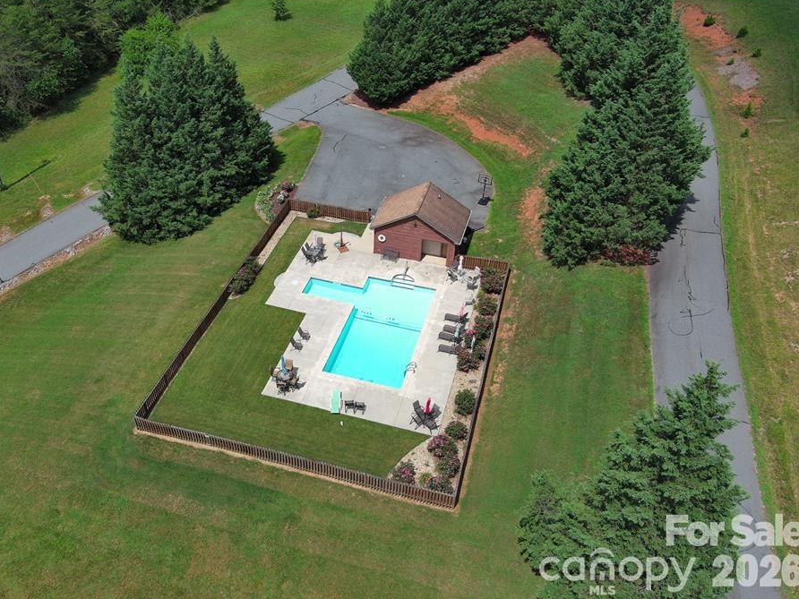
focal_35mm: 32
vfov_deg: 44.2
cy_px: 297
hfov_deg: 56.7
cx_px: 350
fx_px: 739
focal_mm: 10.57
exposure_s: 1/1949
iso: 100
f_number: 2.8
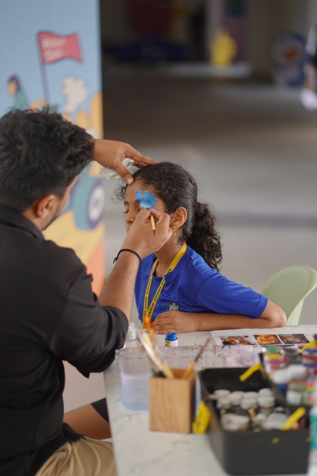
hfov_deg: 16.1
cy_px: 238
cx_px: 158
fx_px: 1122
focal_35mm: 85
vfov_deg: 23.9
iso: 250
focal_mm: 85
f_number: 2.2
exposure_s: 1/250
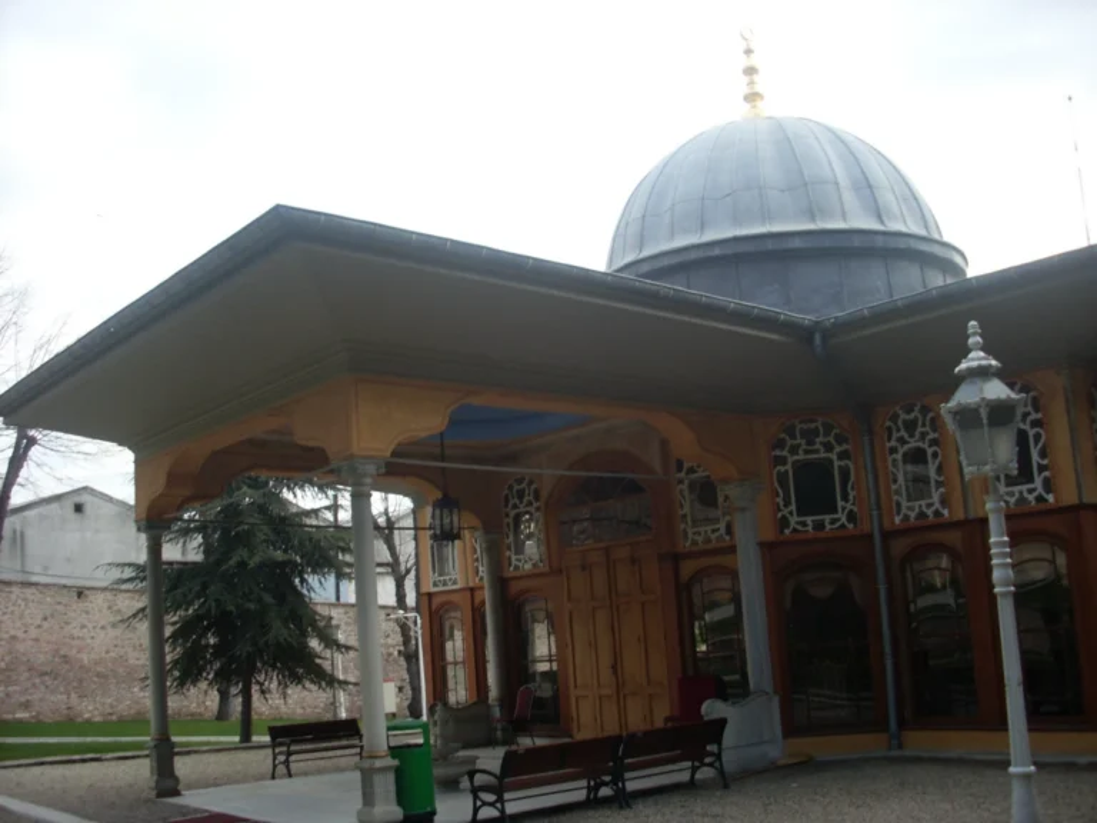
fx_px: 1204
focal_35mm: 38
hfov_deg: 49.0
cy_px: 412
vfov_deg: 37.7
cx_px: 548
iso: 80
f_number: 7.7
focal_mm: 6.3
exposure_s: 1/60
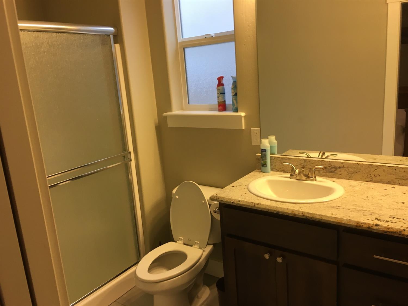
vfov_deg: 48.2
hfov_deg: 61.7
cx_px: 204
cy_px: 153
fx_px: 342
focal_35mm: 29
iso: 50
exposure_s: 1/30
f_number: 2.2
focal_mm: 4.15
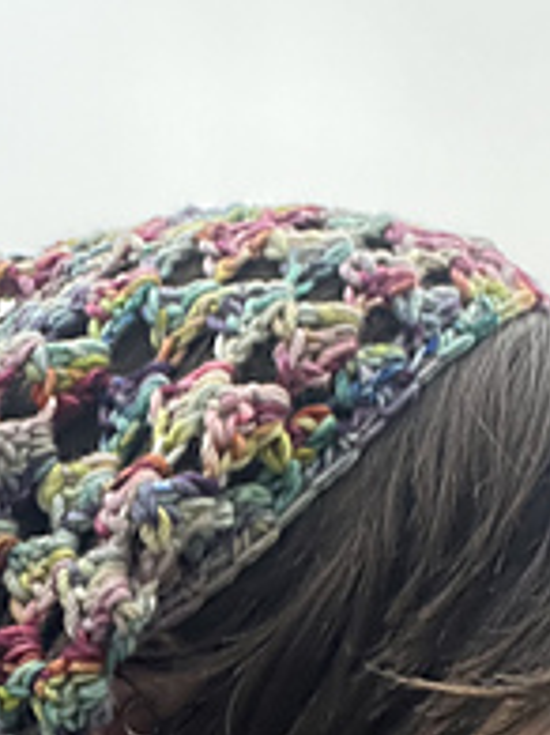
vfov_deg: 24.6
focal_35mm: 77
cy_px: 667
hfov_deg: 18.8
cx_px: 51
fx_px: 1633
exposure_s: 1/60
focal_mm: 2.71
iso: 200
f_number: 2.2
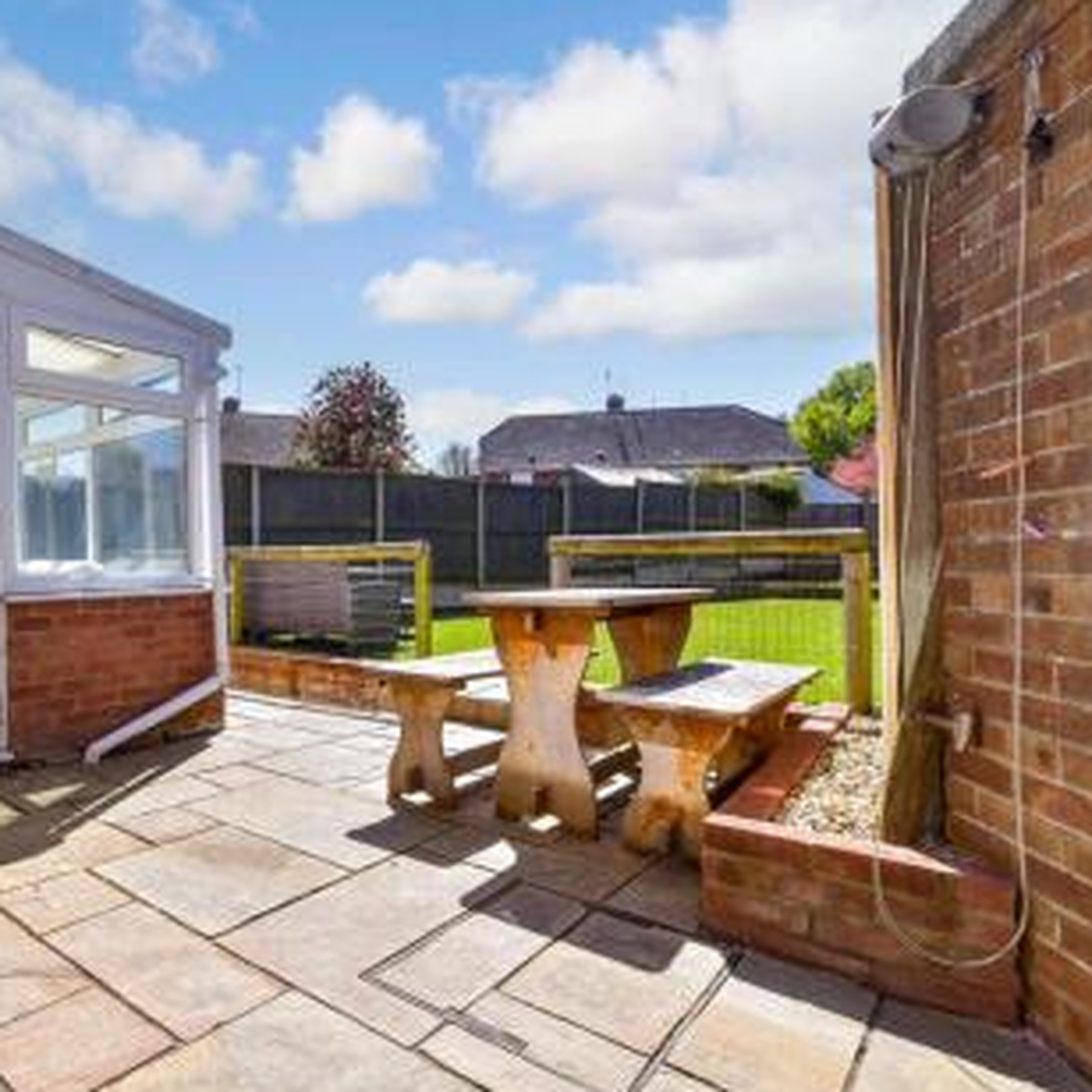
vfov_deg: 72.1
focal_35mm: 21
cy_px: 555
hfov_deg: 67.3
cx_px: 264
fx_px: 749
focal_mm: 11
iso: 160
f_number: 8
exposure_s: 1/200
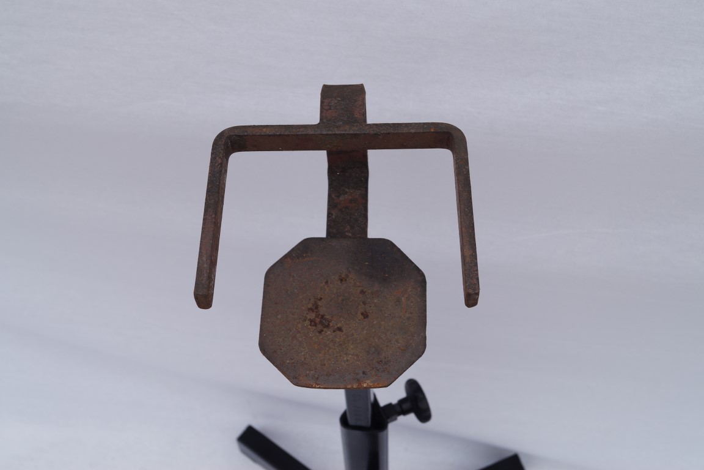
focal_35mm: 52
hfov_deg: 37.9
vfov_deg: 25.8
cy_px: 235
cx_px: 352
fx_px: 1027
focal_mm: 35
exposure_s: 1/100
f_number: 7.1
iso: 100
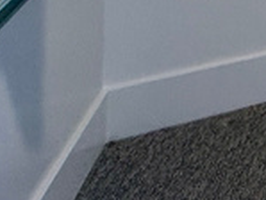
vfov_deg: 10.5
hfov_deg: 11.3
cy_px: -412
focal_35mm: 96
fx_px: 738
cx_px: 805
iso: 200
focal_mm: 2.22
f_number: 2.2
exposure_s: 1/120
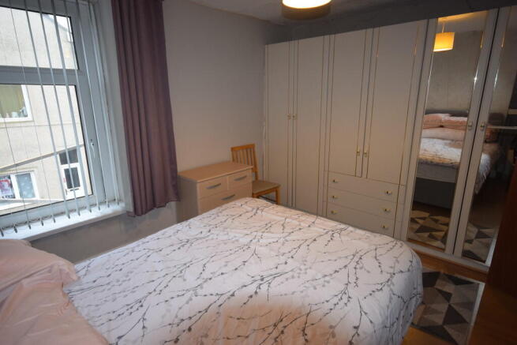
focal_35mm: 20
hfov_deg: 85.4
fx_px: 280
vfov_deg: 63.2
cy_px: 172
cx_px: 258
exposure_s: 1/100
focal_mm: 13
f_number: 4.8
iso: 800
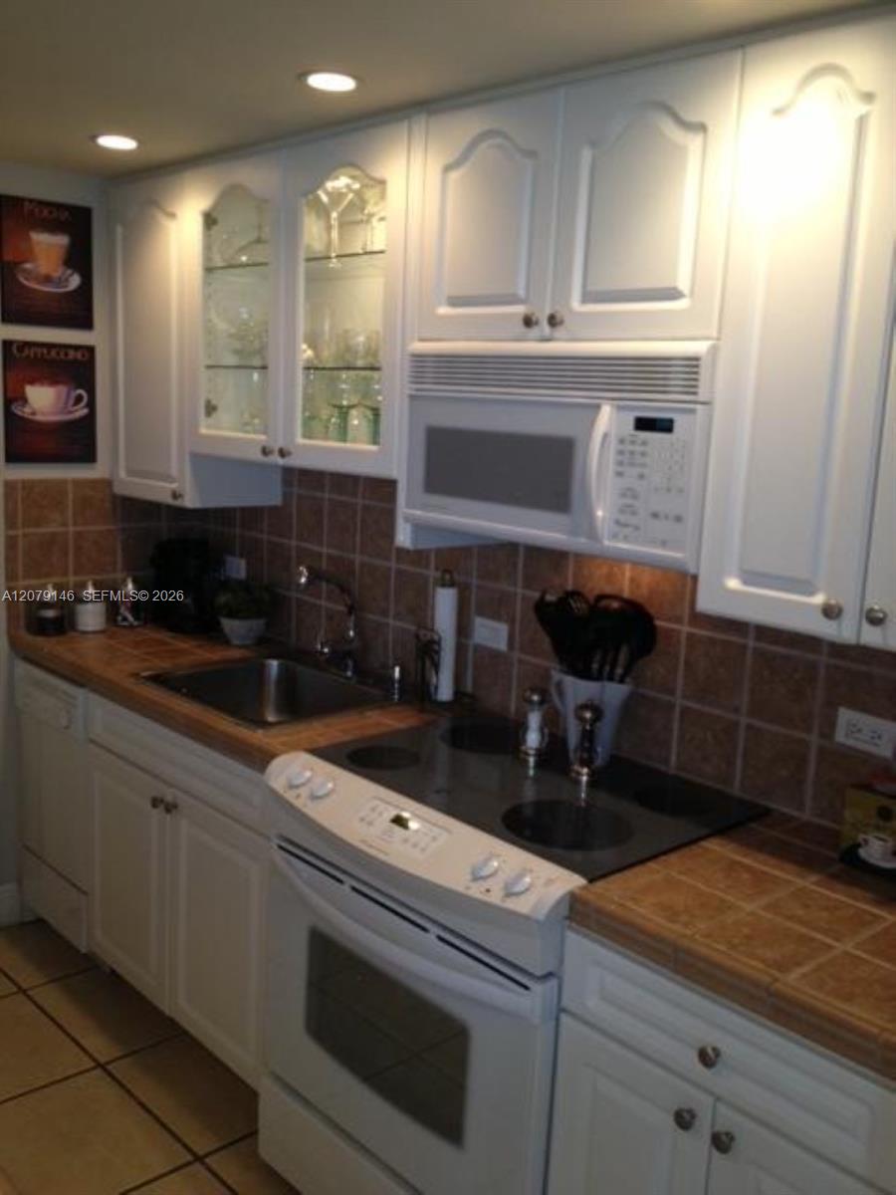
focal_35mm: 35
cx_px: 448
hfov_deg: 40.7
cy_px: 598
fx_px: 1208
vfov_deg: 52.6
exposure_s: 1/20
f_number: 2.4
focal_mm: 4.28
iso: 100
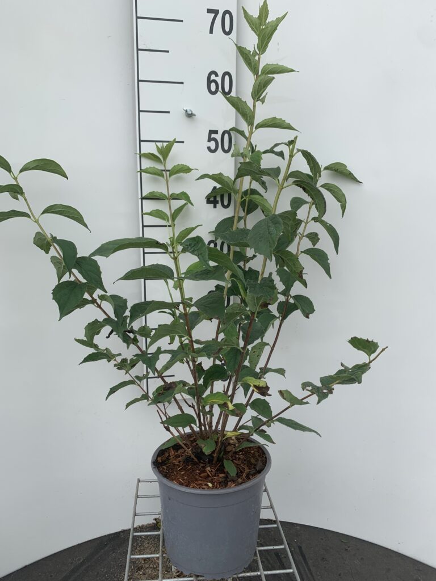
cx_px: 218
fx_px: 437
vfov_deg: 67.3
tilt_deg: -11.3
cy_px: 290
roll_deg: -1.4
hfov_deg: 53.1
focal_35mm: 26
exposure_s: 1/450
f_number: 1.8
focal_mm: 4.25
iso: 25
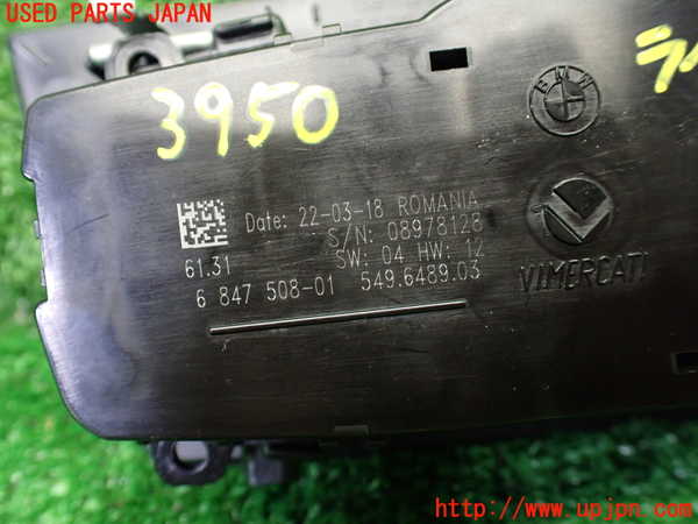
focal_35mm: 30
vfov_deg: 46.8
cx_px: 349
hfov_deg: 60.0
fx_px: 605
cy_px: 262
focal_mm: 5.4
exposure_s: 1/50
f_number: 2.3
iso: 800
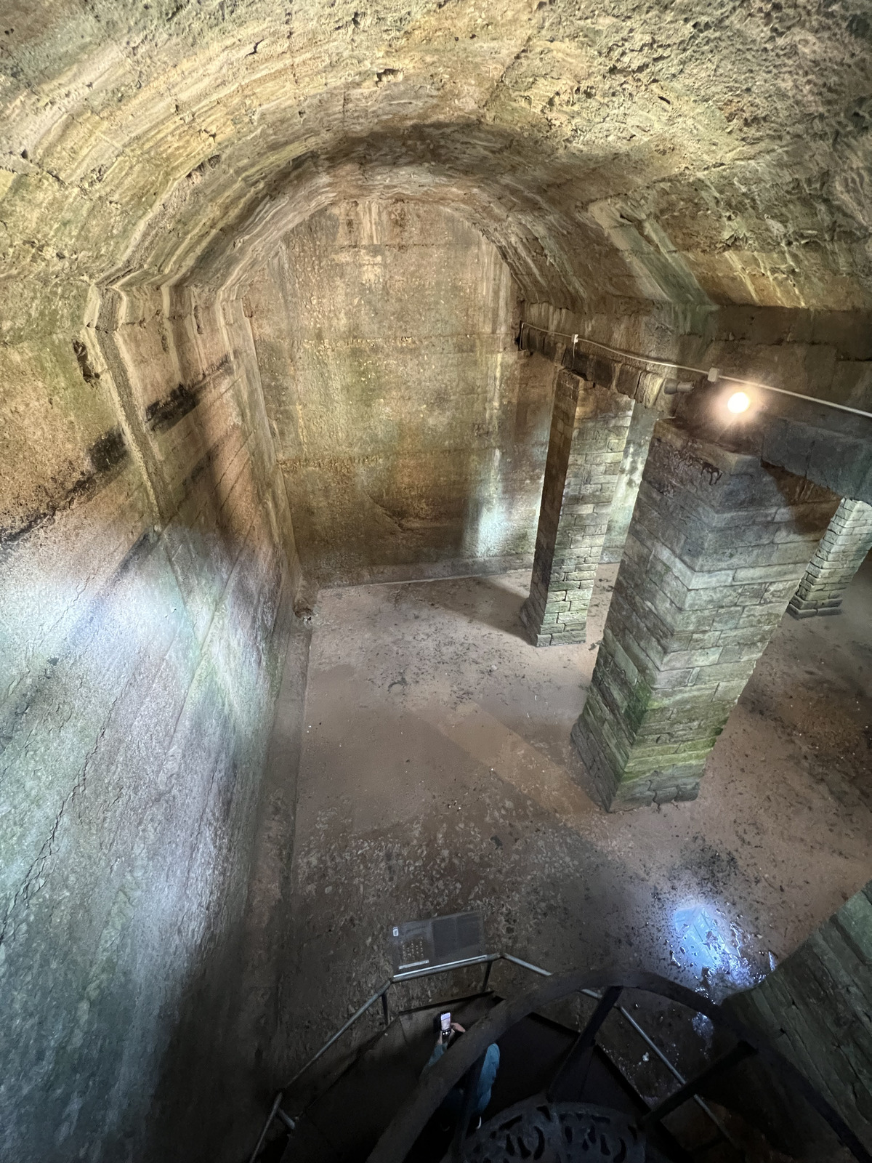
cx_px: 436
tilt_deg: -33.9
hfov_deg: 89.9
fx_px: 437
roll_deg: +0.4
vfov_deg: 106.2
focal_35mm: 13
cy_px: 582
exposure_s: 1/33
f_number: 1.8
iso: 800
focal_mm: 1.57
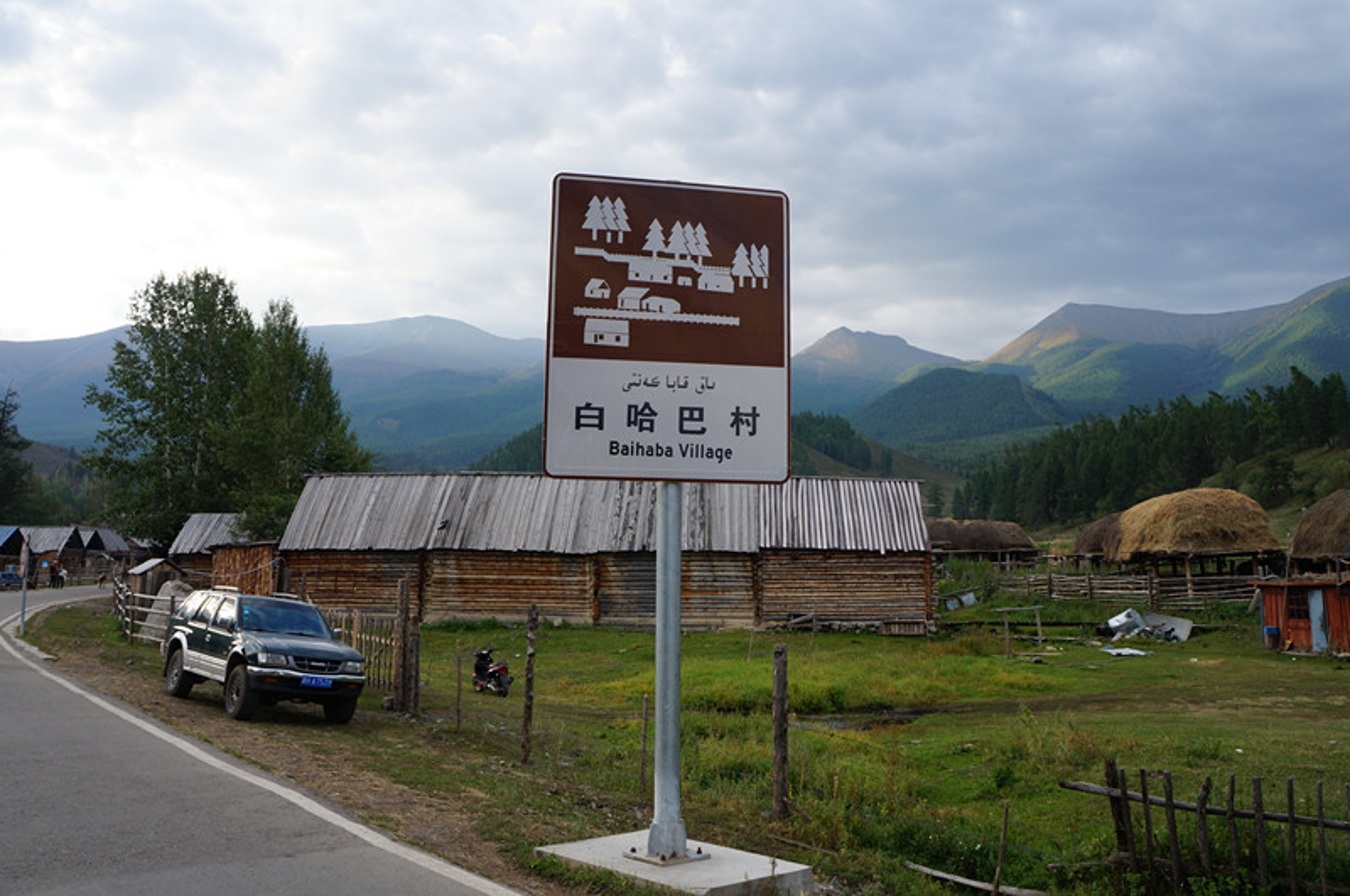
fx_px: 1123
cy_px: 448
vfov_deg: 43.5
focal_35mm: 30
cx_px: 675
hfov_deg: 62.0
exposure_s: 1/100
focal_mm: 20
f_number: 10
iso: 200
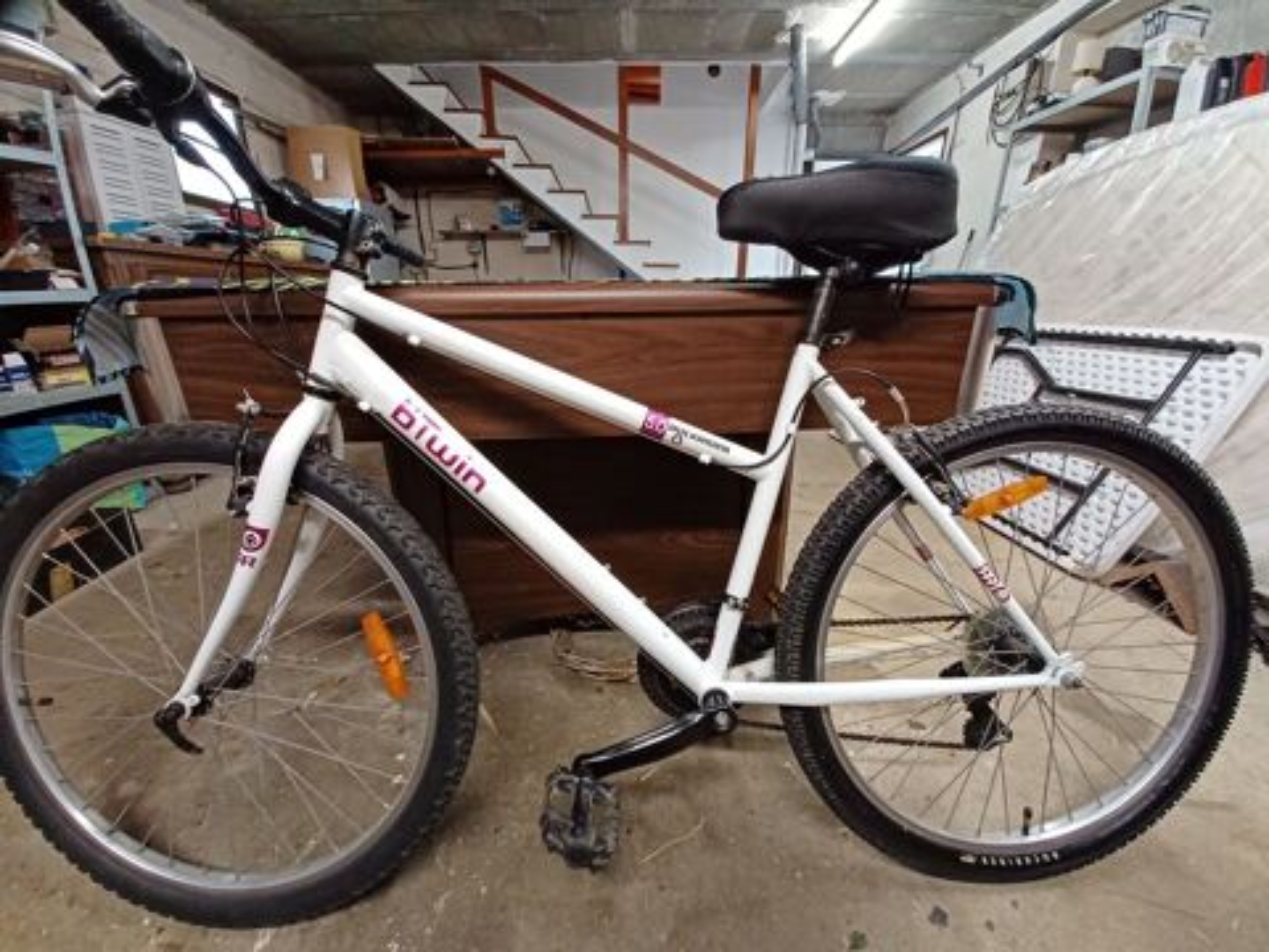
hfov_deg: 106.2
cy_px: 476
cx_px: 634
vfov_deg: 89.9
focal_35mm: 13
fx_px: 477
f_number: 2.2
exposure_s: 1/25
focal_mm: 1.42
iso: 200
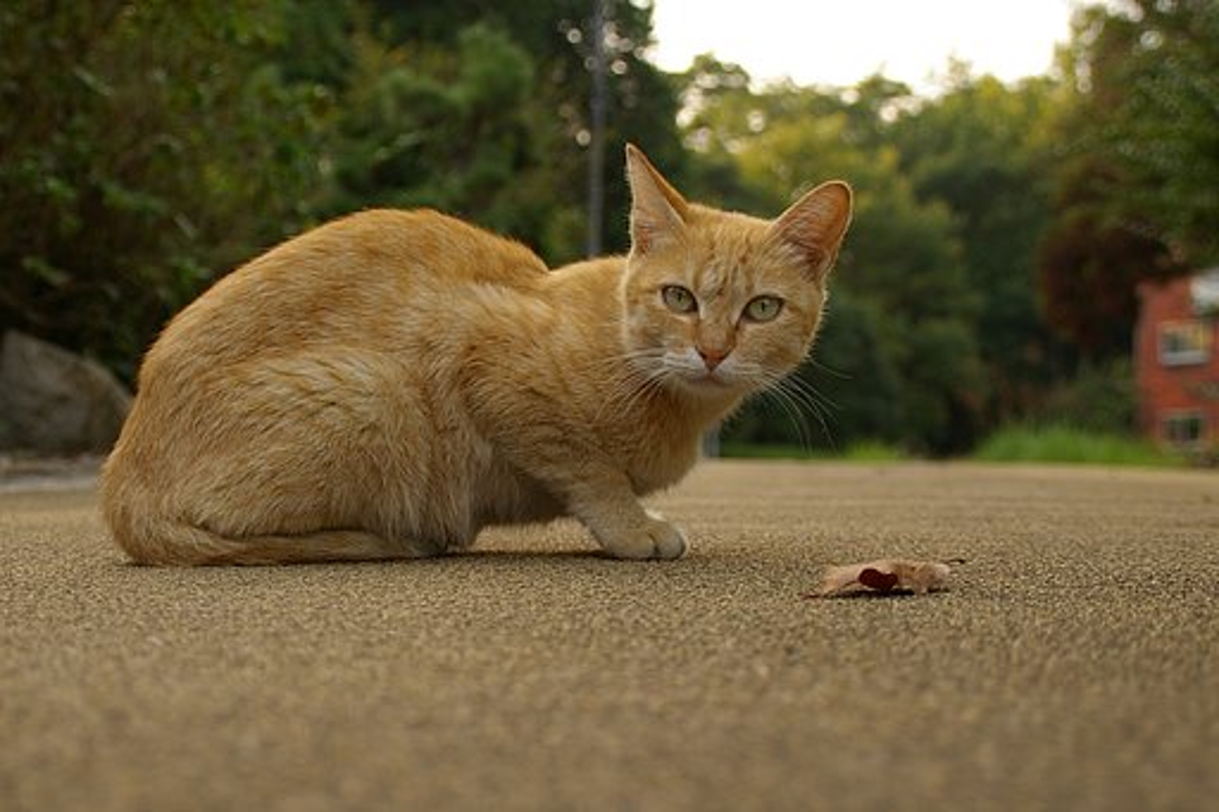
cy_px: 406
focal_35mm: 42
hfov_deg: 46.4
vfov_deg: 31.9
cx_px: 610
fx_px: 1422
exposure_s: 1/180
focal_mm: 28
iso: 200
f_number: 4
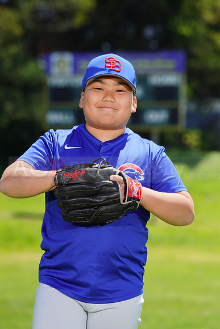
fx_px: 2263
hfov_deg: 5.6
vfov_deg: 8.3
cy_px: 164
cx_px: 110
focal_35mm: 247
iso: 100
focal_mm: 247
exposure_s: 1/250
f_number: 8
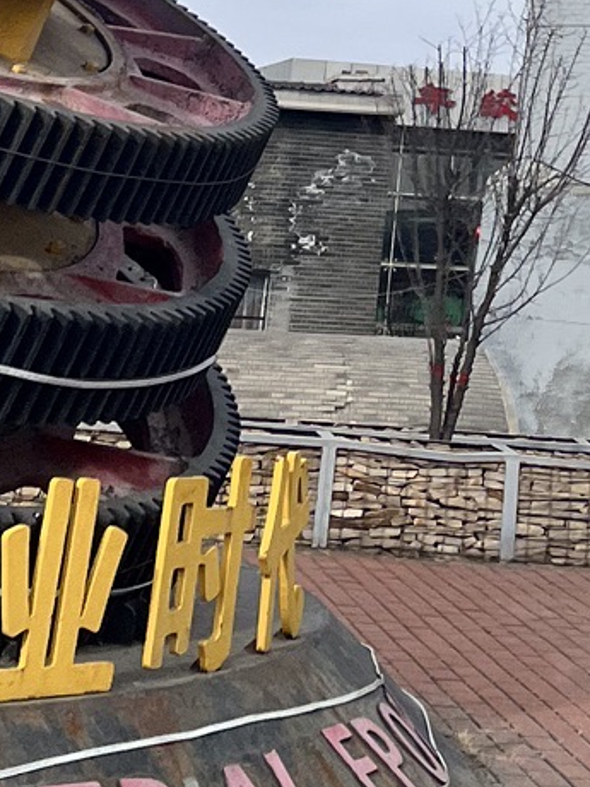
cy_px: -558
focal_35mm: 113
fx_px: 2568
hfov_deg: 12.8
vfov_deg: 15.4
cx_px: 686
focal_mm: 5.1
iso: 50
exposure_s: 1/4651
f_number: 1.6
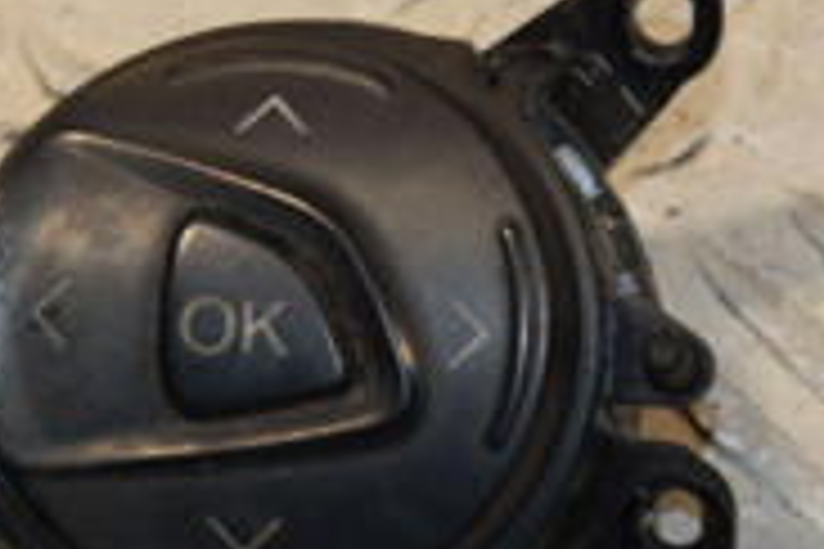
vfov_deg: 2.7
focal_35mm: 517
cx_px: 455
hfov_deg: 4.0
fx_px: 11824
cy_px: 86
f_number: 9
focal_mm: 105
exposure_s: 1/200
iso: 800
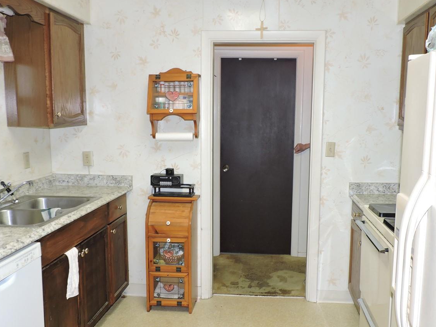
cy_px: 176
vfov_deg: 41.8
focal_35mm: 34
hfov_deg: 53.8
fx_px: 428
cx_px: 241
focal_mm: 4.3
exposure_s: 1/30
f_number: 3
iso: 200
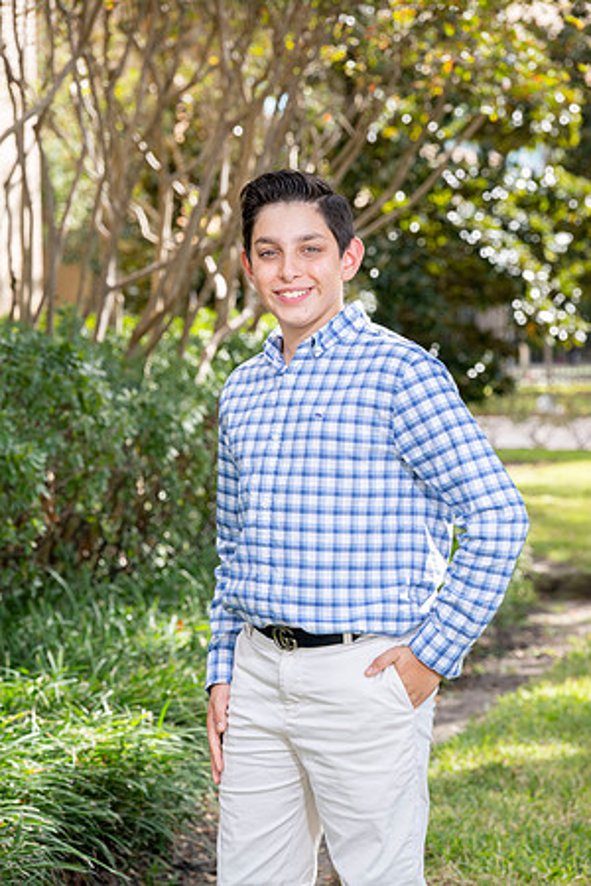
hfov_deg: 11.4
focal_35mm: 120
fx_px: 2955
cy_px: 443
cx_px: 296
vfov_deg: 17.1
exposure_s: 1/250
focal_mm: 120
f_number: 7.1
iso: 400
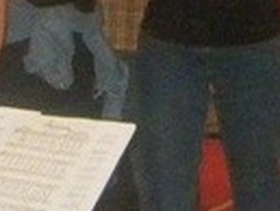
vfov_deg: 4.5
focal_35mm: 326
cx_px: 436
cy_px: -215
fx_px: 2639
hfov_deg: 6.0
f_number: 3.8
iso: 663
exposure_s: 1/30
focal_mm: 7.3
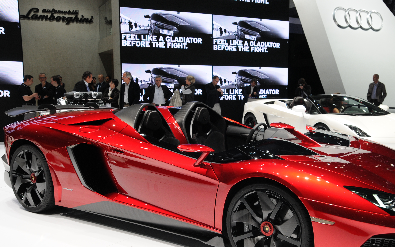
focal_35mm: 41
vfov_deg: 31.1
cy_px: 156
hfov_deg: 47.9
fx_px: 441
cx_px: 241
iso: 400
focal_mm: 20
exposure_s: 1/250
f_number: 8
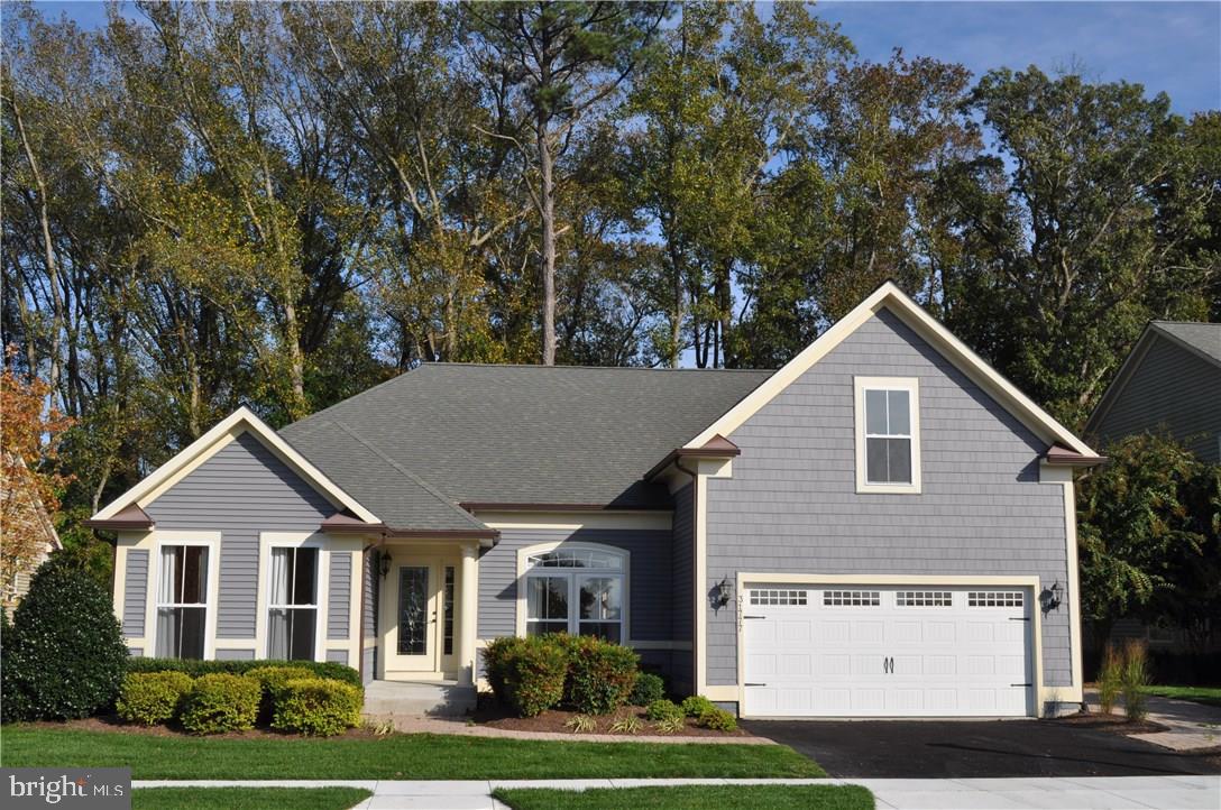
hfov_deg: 46.5
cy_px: 405
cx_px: 610
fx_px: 1422
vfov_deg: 31.8
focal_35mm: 42
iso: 200
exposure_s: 1/200
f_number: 16
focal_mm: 28
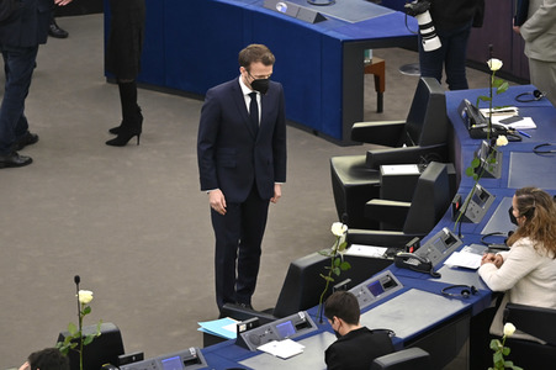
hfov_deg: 10.3
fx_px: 3087
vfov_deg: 6.9
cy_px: 185
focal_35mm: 200
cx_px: 278
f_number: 2.8
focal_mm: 200
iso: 800
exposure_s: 1/320
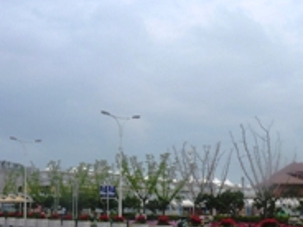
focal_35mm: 52
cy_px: 182
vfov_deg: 27.5
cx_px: 184
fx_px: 455
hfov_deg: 36.7
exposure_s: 1/800
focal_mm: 4.1
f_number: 5.6
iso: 125
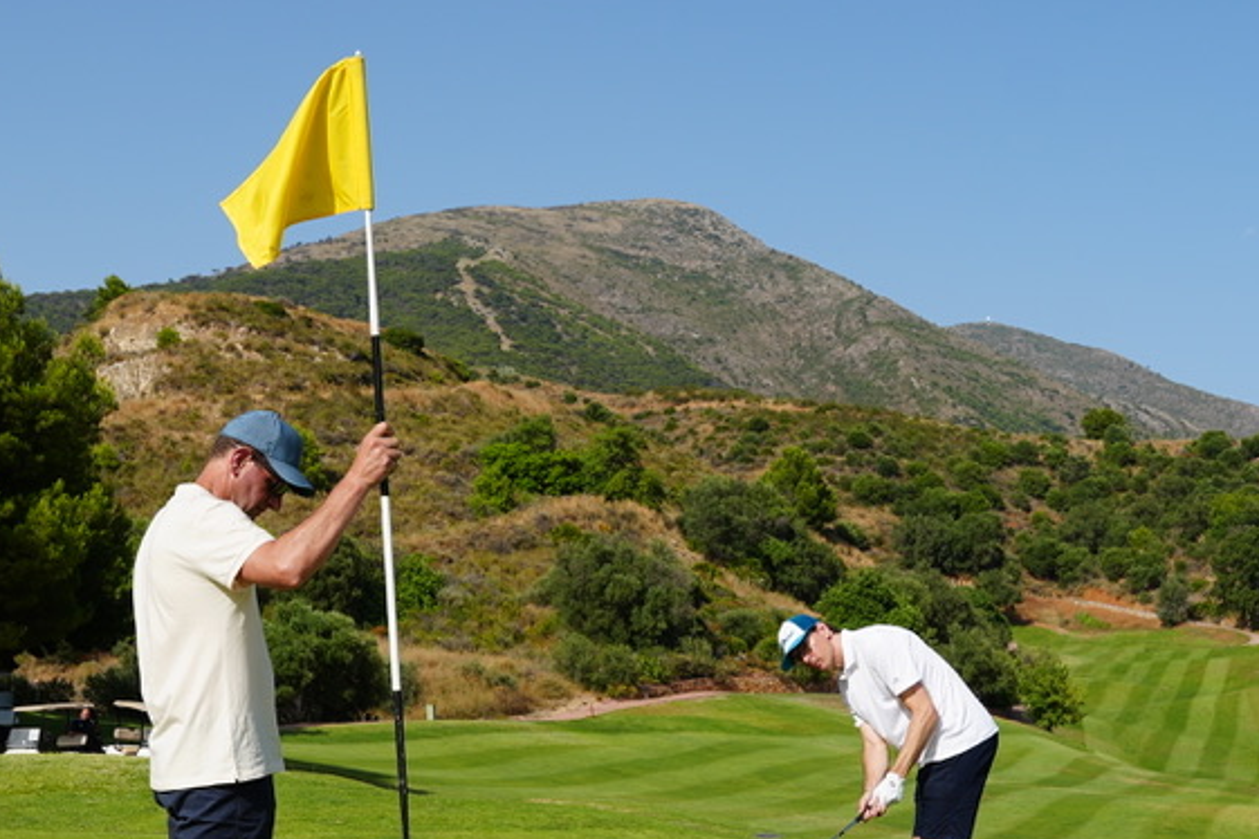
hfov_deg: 33.4
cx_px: 655
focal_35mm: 60
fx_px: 2098
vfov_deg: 22.2
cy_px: 713
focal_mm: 21
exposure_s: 1/800
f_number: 5
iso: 100
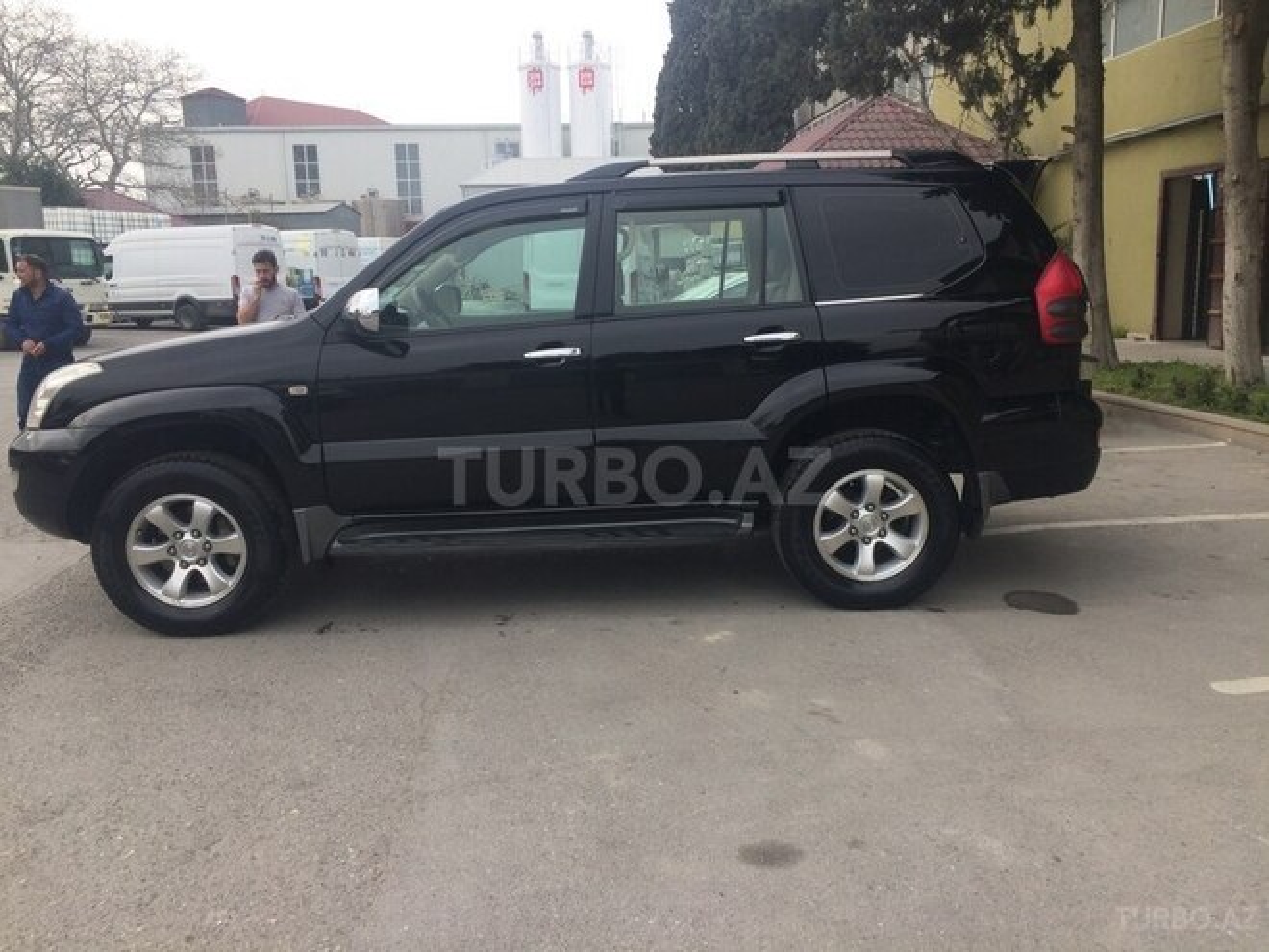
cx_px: 634
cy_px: 476
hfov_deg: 61.7
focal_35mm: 29
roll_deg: +1.6
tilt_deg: -11.3
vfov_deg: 48.2
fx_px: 1063
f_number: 2.2
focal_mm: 4.15
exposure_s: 1/586
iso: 32
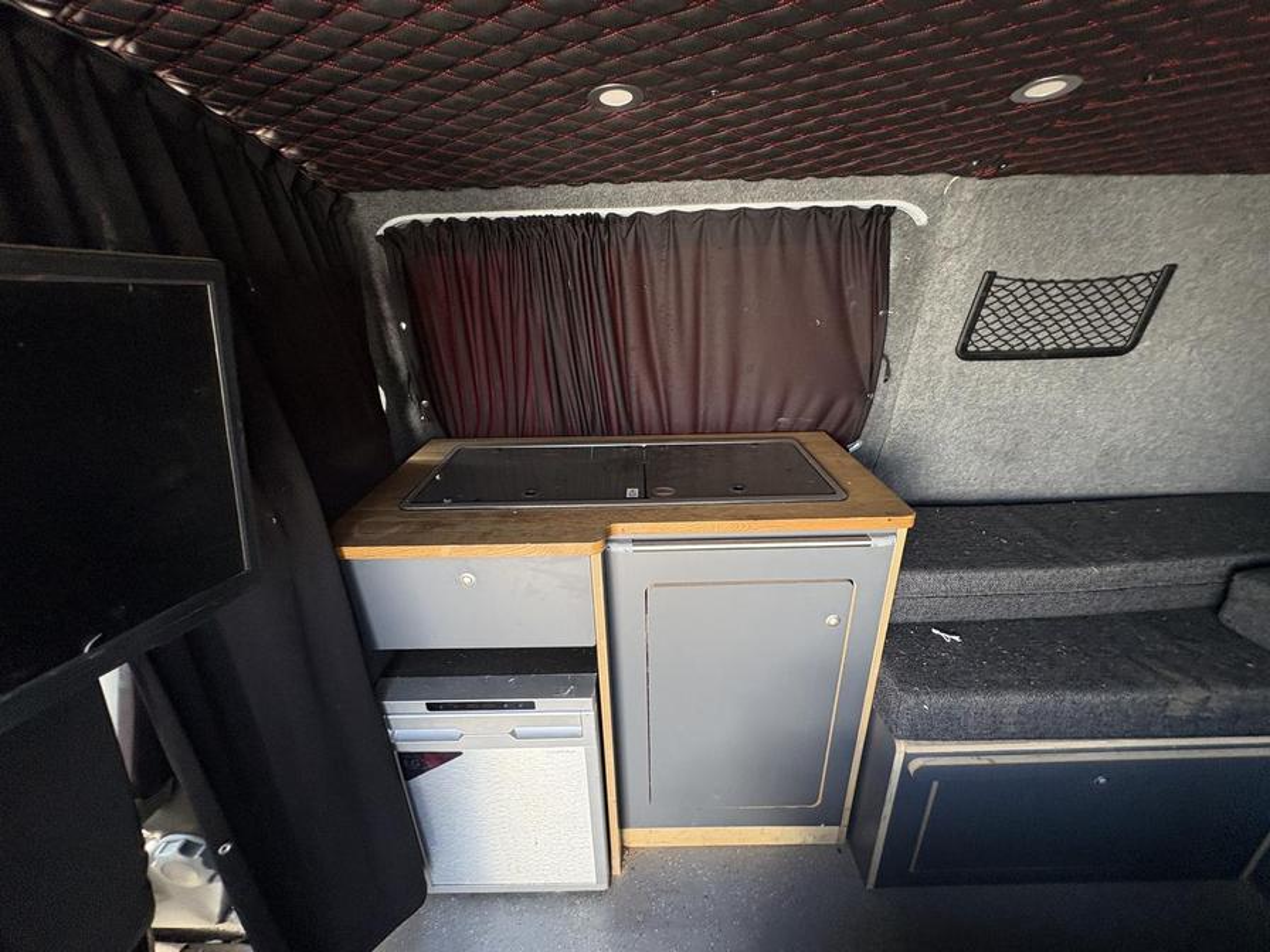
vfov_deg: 85.7
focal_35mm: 14
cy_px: 476
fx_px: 514
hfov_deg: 102.1
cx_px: 635
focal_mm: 2.22
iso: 250
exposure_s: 1/77
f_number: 2.2
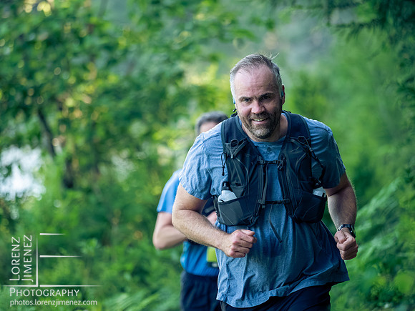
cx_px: 208
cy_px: 156
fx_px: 3597
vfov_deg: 5.0
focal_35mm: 300
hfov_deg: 6.6
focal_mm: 150
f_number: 2.8
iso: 3200
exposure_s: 1/1000
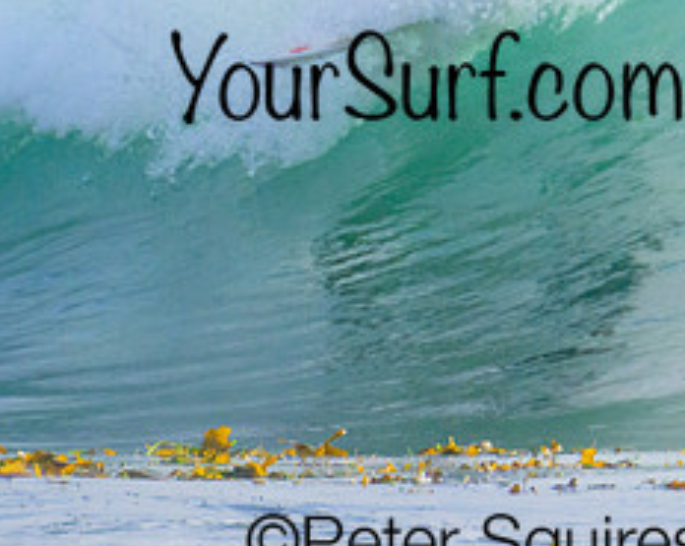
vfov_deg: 0.6
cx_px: 792
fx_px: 52138
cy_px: -159
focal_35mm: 2575
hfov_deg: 0.8
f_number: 13
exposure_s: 1/2000
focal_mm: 800
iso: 1800
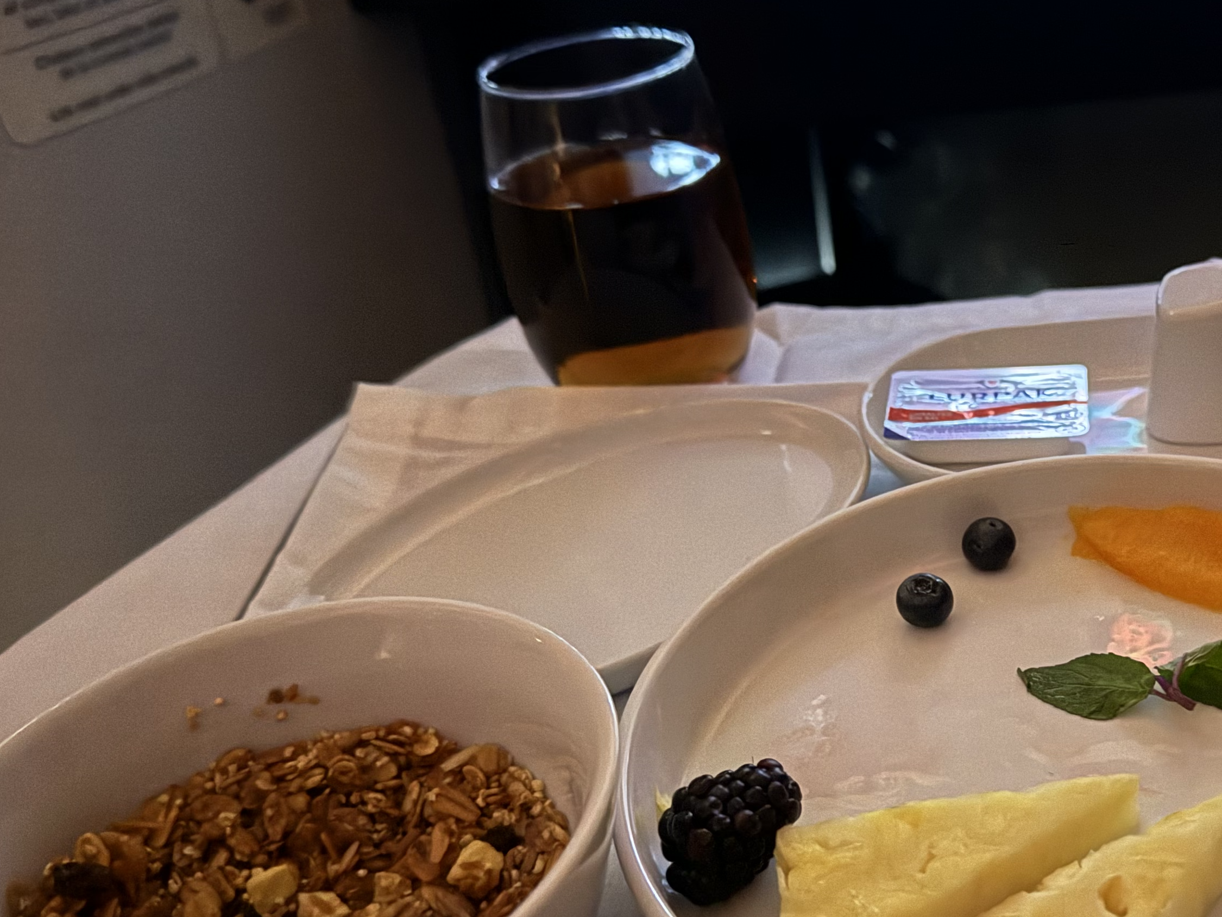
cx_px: 944
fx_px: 1518
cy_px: 563
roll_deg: +6.5
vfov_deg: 33.5
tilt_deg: -31.4
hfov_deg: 42.2
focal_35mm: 43
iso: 1600
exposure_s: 1/9
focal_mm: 6.76
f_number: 1.78
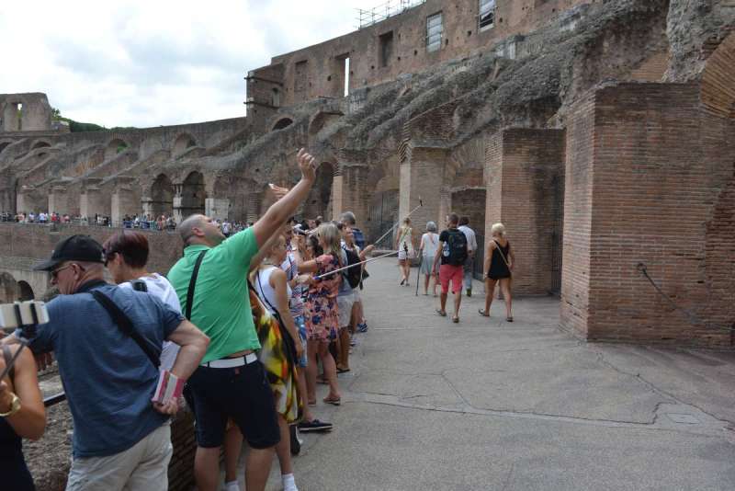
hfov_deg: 63.6
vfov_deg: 45.0
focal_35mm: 29
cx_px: 368
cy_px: 246
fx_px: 592
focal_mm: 29
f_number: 5.6
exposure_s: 1/125
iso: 125
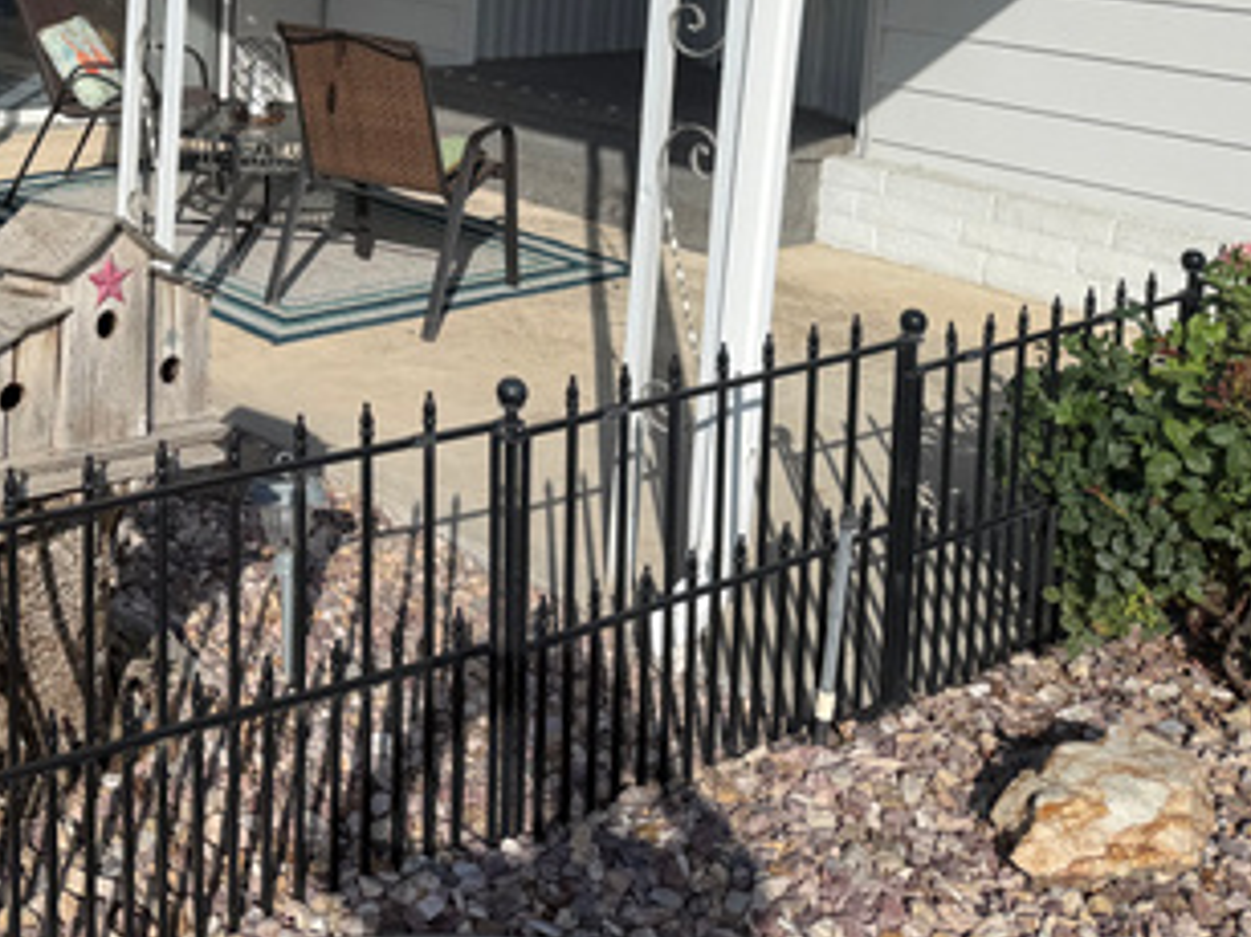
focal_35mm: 50
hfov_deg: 36.4
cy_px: -4
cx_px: 187
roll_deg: -2.4
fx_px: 1806
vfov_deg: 27.4
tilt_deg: -6.2
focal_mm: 6.76
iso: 80
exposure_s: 1/5319
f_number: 1.78
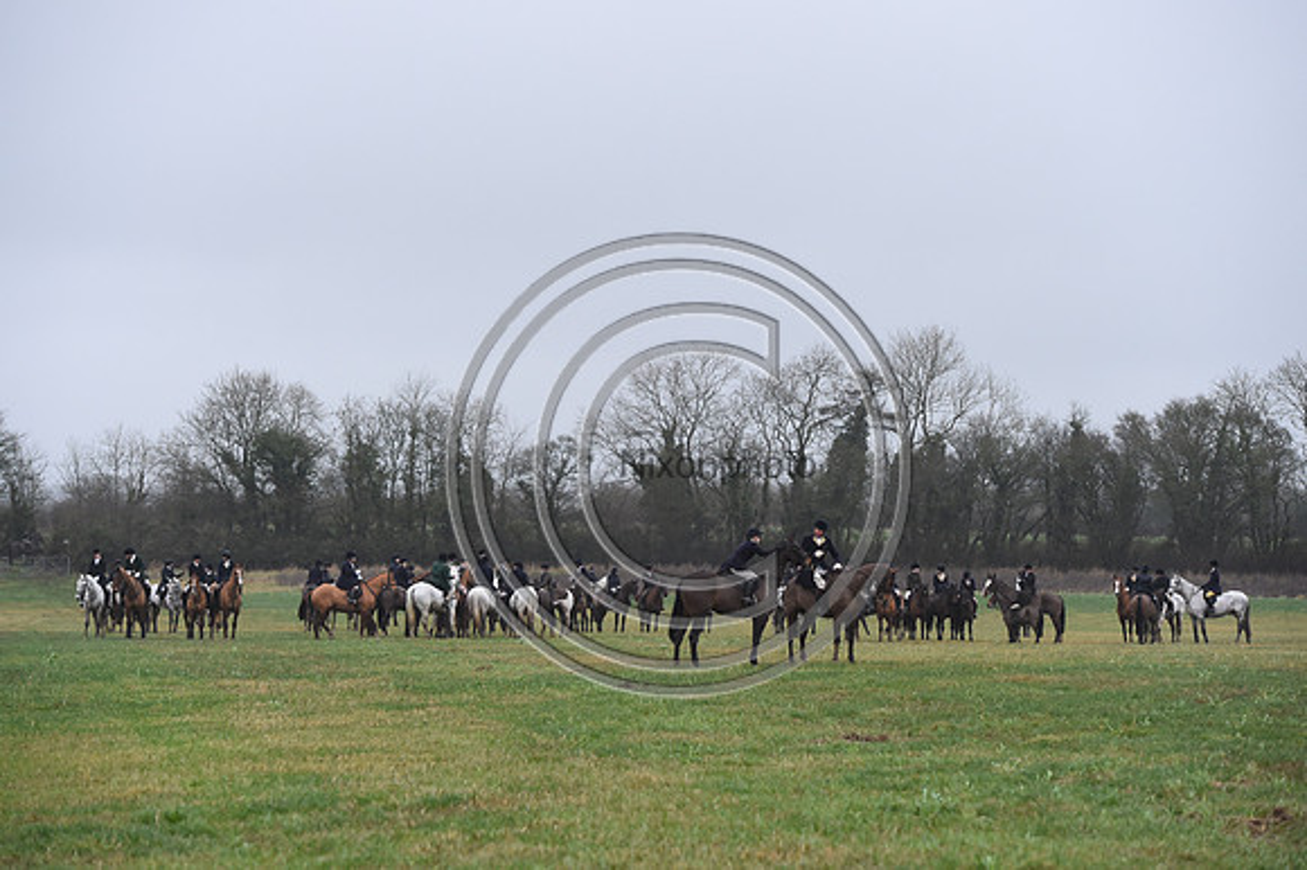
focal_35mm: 116
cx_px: 654
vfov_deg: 11.8
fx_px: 4209
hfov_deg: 17.7
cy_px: 435
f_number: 4.5
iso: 2500
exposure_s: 1/2000
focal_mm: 116
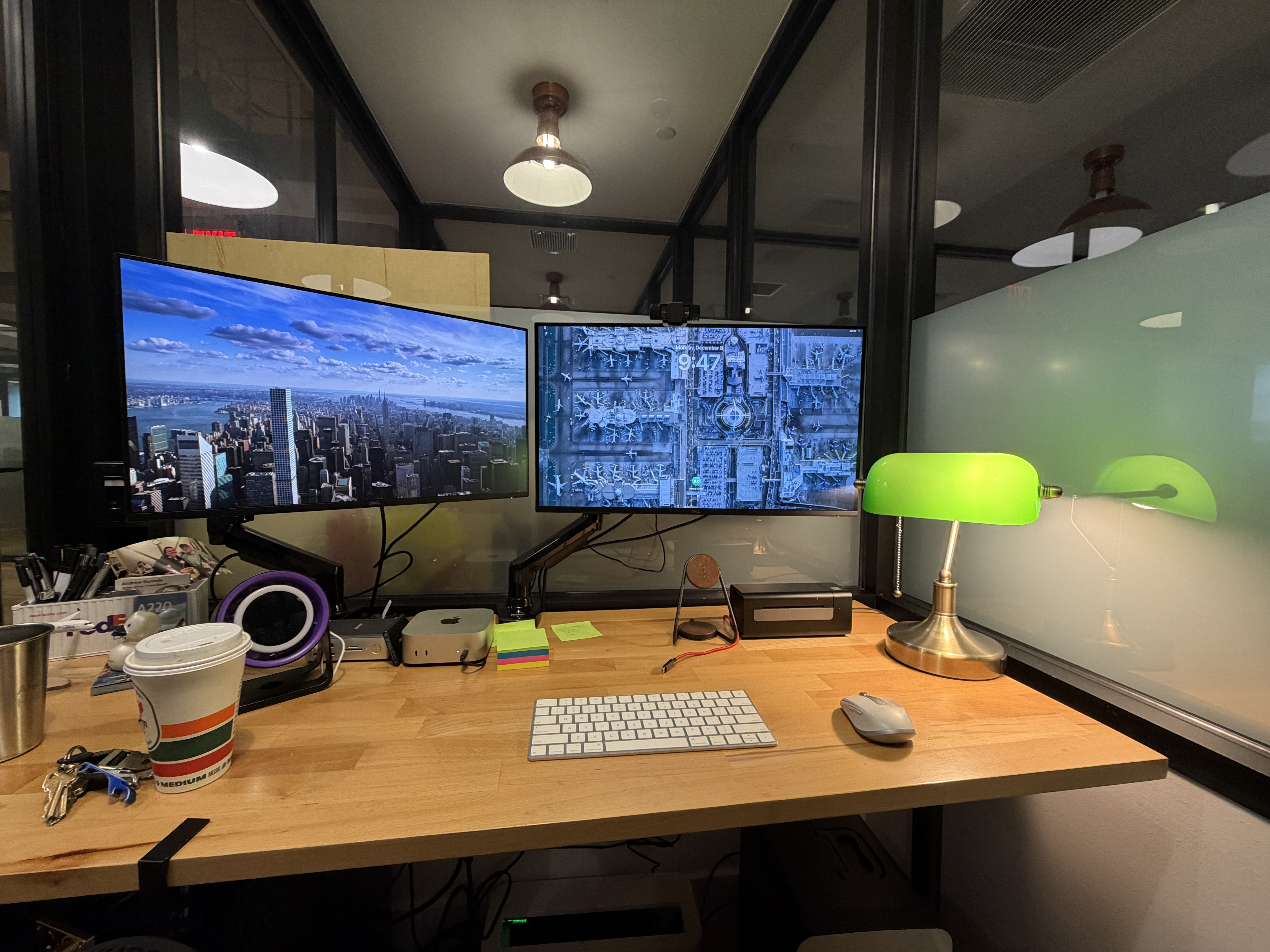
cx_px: 635
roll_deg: -0.1
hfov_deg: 102.1
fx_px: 514
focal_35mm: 14
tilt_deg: -1.7
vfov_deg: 85.7
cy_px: 476
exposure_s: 1/60
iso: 250
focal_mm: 2.22
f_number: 2.2
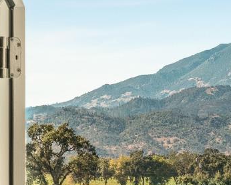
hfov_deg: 6.5
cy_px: 152
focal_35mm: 293
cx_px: 288
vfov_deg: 5.3
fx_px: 2004
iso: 400
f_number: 13
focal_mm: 48.2
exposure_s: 1/6400
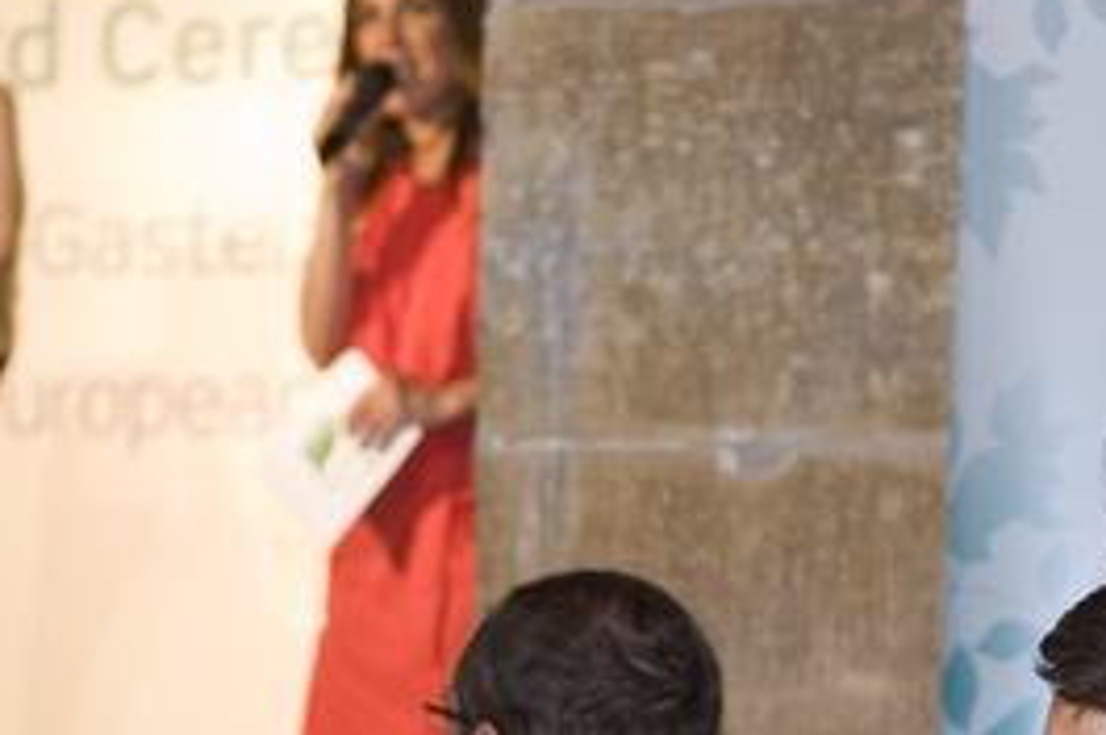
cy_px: 651
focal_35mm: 127
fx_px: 3897
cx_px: 522
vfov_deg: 10.7
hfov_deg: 16.2
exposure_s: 1/160
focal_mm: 48
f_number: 2.8
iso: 1000
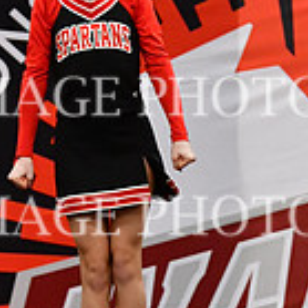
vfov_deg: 2.8
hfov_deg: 2.8
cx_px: 123
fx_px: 6201
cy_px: 394
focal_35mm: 616
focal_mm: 116
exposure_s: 1/500
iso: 4000
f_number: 3.5
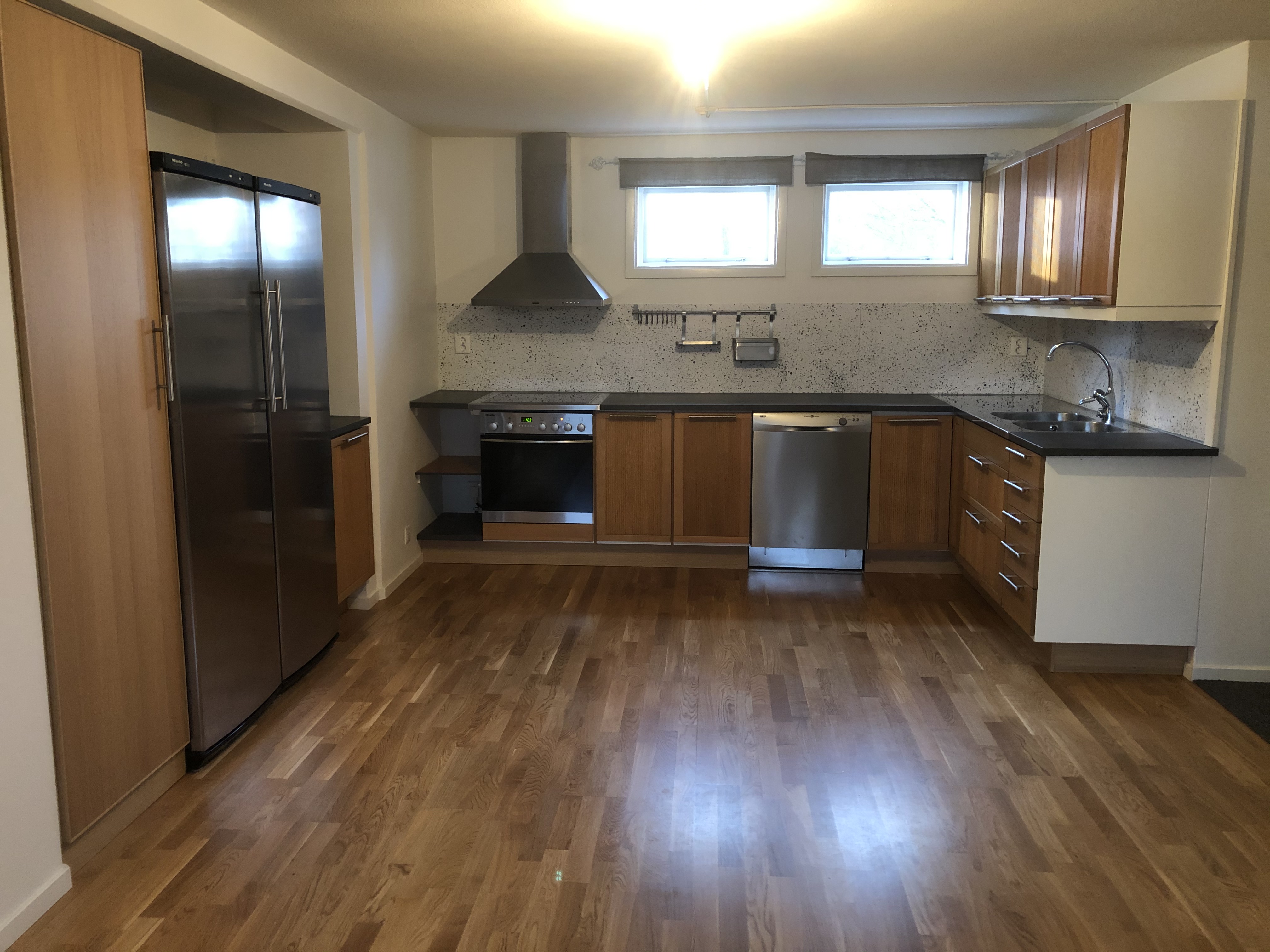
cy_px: 476
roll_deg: -0.2
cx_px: 635
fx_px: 1027
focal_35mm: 28
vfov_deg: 49.7
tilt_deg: -9.8
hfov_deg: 63.4
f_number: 1.8
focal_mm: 3.99
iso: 100
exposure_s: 1/14
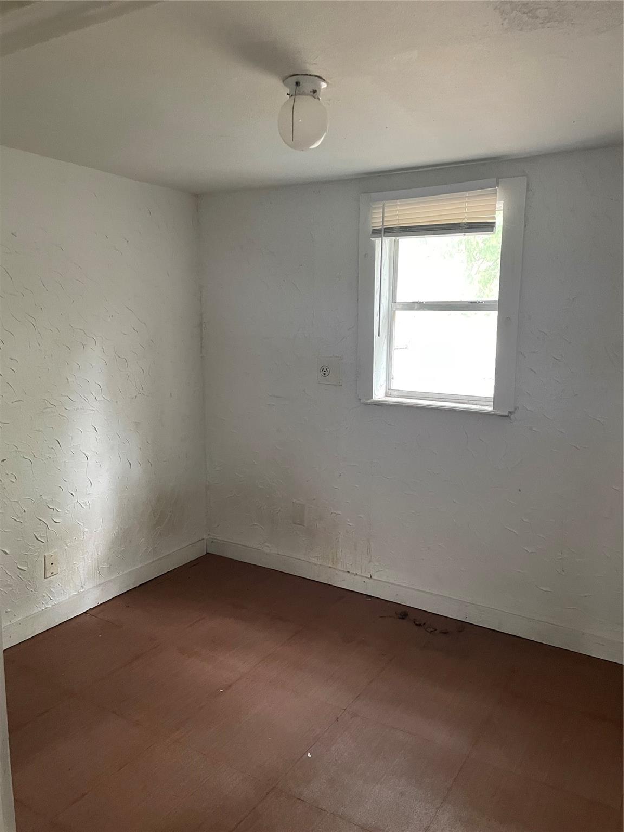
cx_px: 312
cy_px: 416
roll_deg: +2.0
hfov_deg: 53.1
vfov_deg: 67.3
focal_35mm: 26
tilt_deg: -7.5
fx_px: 625
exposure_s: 1/60
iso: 400
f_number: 1.6
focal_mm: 4.2
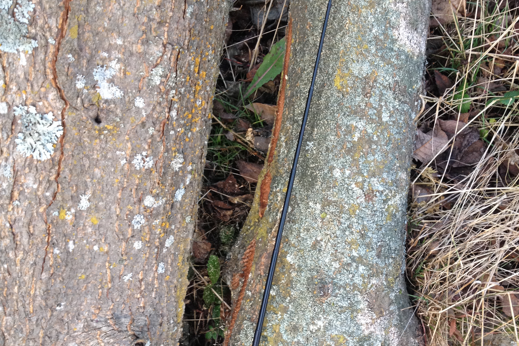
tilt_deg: -63.5
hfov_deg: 40.3
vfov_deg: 27.1
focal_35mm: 49
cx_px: 259
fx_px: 706
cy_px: 263
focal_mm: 4.28
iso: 100
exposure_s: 1/20
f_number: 2.4
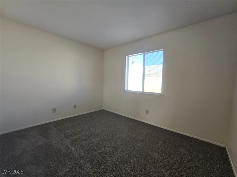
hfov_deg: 106.2
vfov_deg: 89.9
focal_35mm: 13
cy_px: 88
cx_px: 118
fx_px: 89
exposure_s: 1/60
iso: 64
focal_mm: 2.2
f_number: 2.2
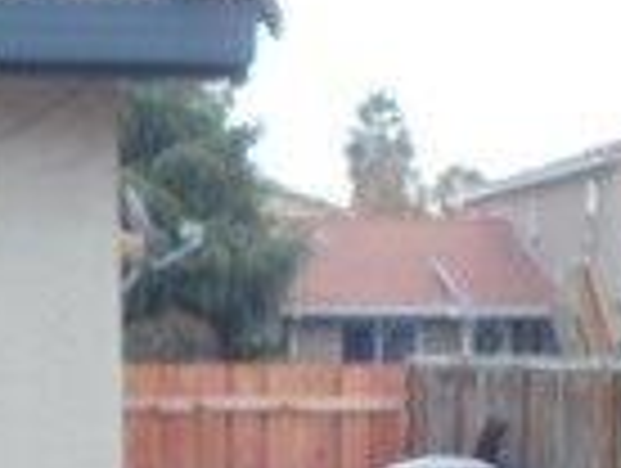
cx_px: 256
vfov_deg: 7.2
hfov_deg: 9.7
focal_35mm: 204
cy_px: 760
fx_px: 3666
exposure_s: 1/30
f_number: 3.5
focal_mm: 6
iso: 200
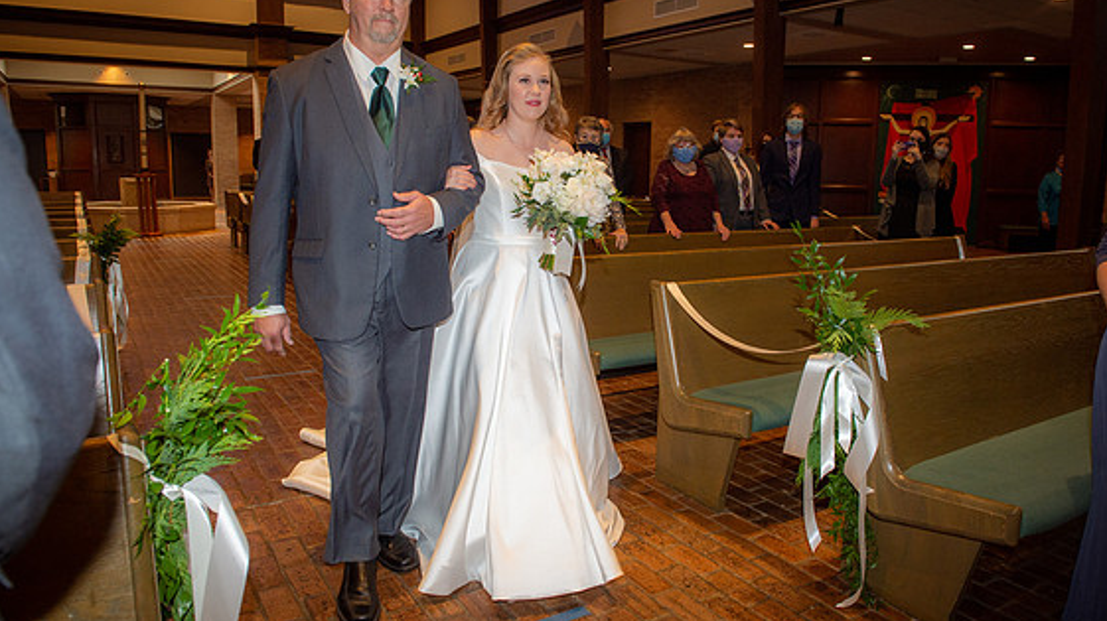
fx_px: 763
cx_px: 566
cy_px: 288
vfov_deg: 44.3
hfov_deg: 71.9
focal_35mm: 26
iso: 1250
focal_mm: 24
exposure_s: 1/160
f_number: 5.6
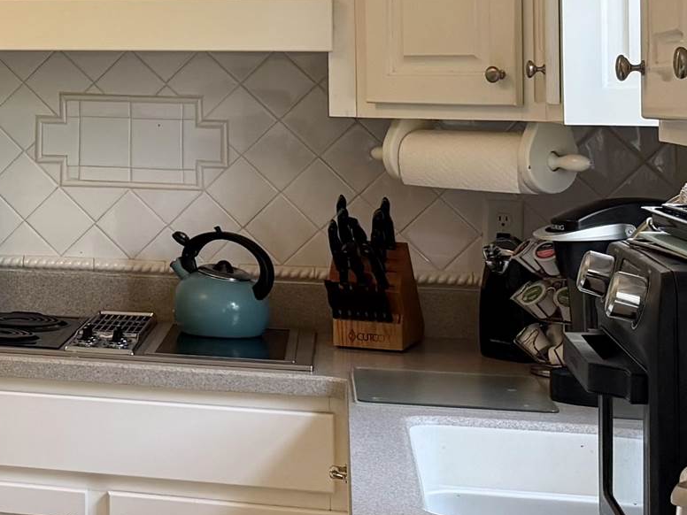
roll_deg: +0.1
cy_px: -19
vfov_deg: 15.2
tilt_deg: +2.9
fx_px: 1885
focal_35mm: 95
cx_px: -283
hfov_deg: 18.7
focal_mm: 6.76
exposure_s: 1/121
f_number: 1.78
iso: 160
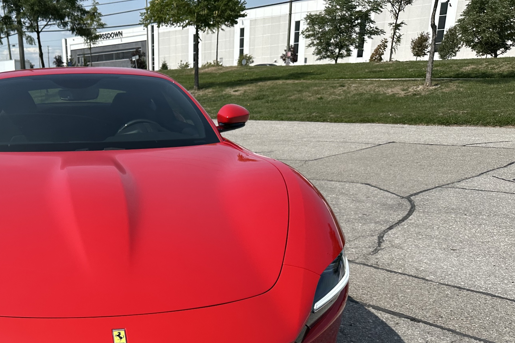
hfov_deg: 47.3
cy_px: 301
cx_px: 115
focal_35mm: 39
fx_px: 558
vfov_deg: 32.7
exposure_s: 1/4016
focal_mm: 6.86
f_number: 1.78
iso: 80
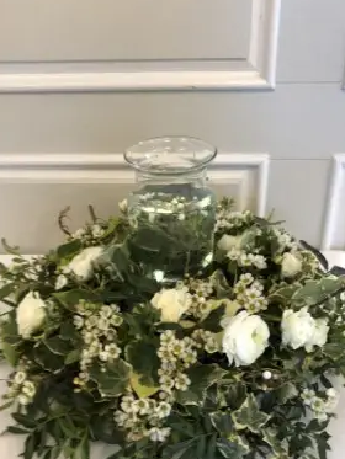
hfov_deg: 39.7
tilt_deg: -28.4
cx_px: 177
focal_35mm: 36
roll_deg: +2.6
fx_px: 478
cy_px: 260
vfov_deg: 51.2
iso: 100
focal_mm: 4
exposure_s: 1/13
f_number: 1.8
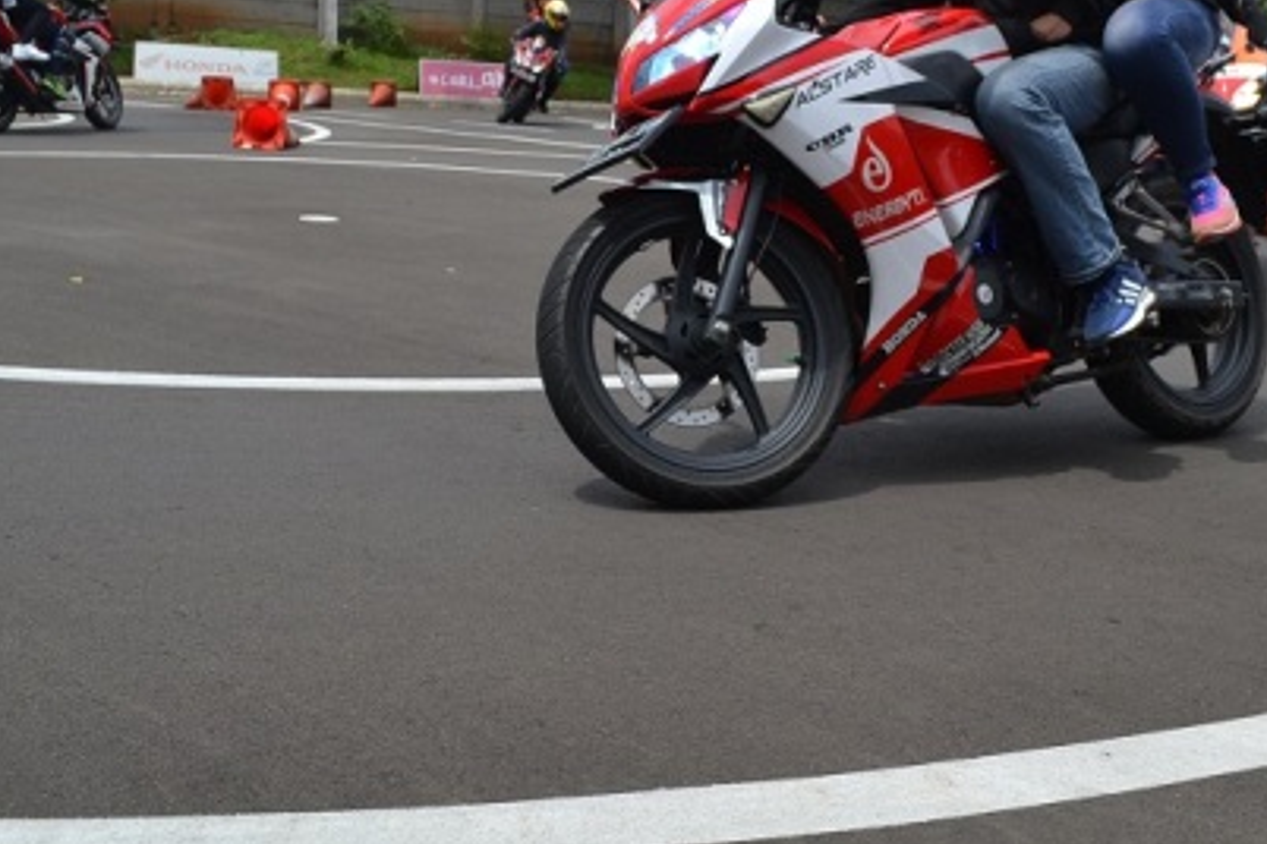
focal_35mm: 43
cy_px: 178
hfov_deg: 45.2
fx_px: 1513
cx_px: 769
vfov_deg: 30.5
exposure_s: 1/1600
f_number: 6.3
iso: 400
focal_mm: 18
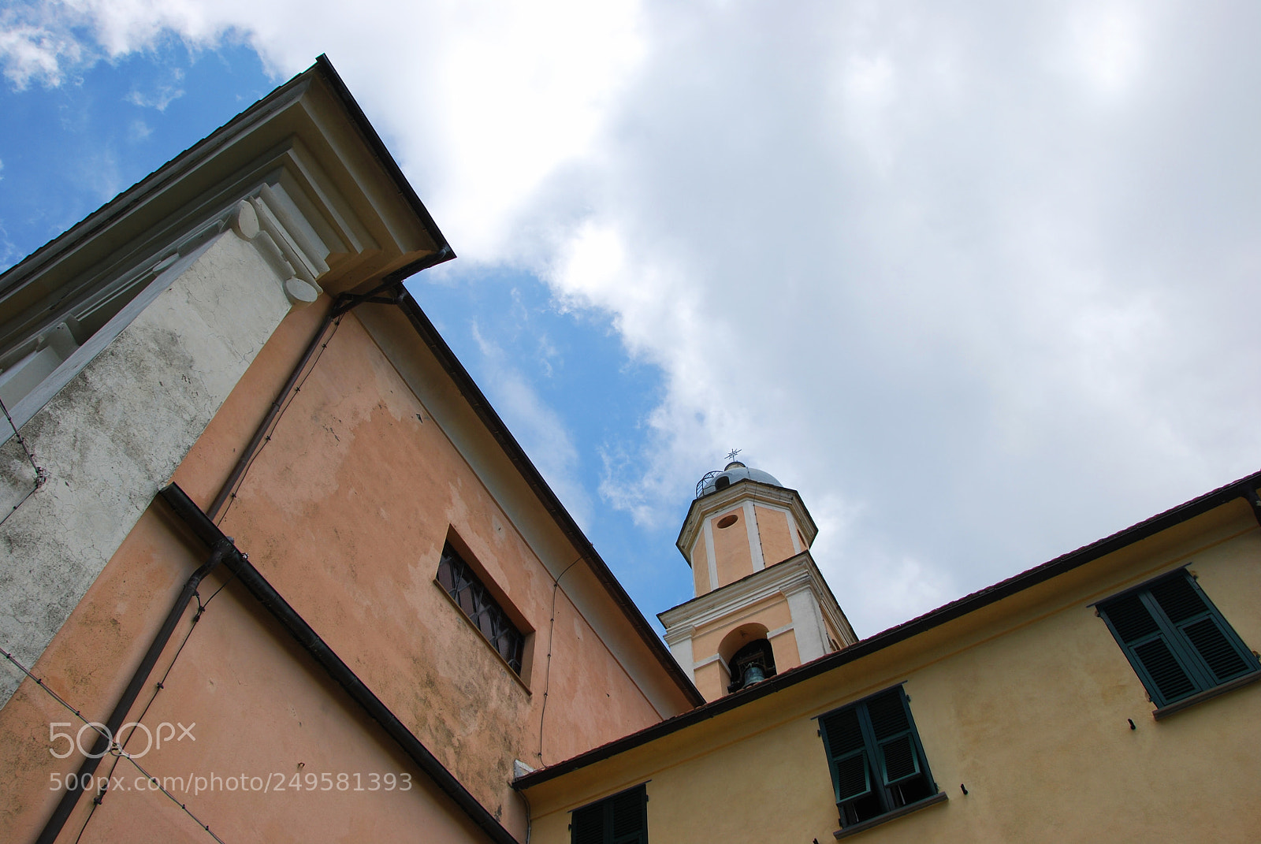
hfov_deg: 67.3
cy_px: 422
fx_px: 947
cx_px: 630
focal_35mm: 27
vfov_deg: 48.0
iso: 100
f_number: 8
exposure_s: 1/250
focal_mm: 18
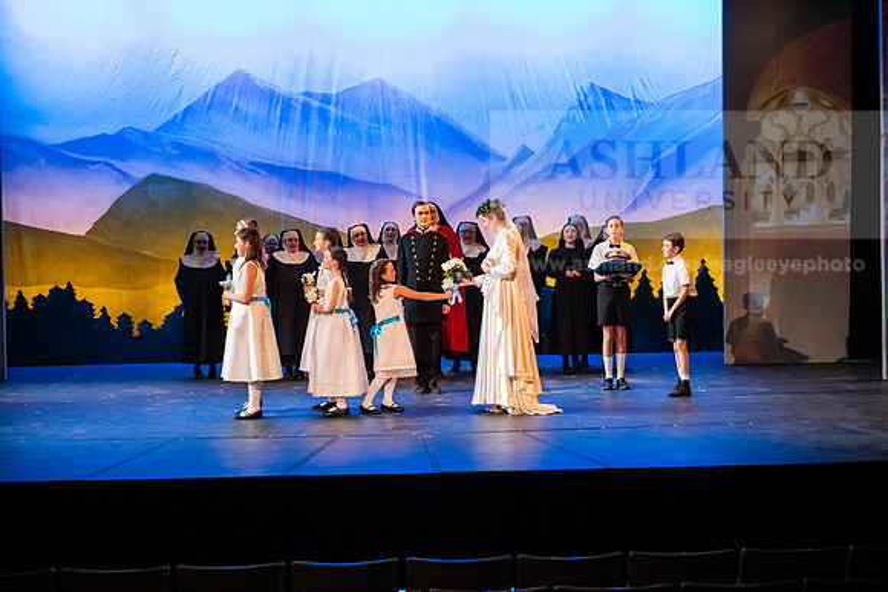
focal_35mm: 66
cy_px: 296
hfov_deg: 30.5
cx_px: 444
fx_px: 1628
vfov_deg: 20.6
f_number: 3.2
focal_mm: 66
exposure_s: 1/200
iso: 5000
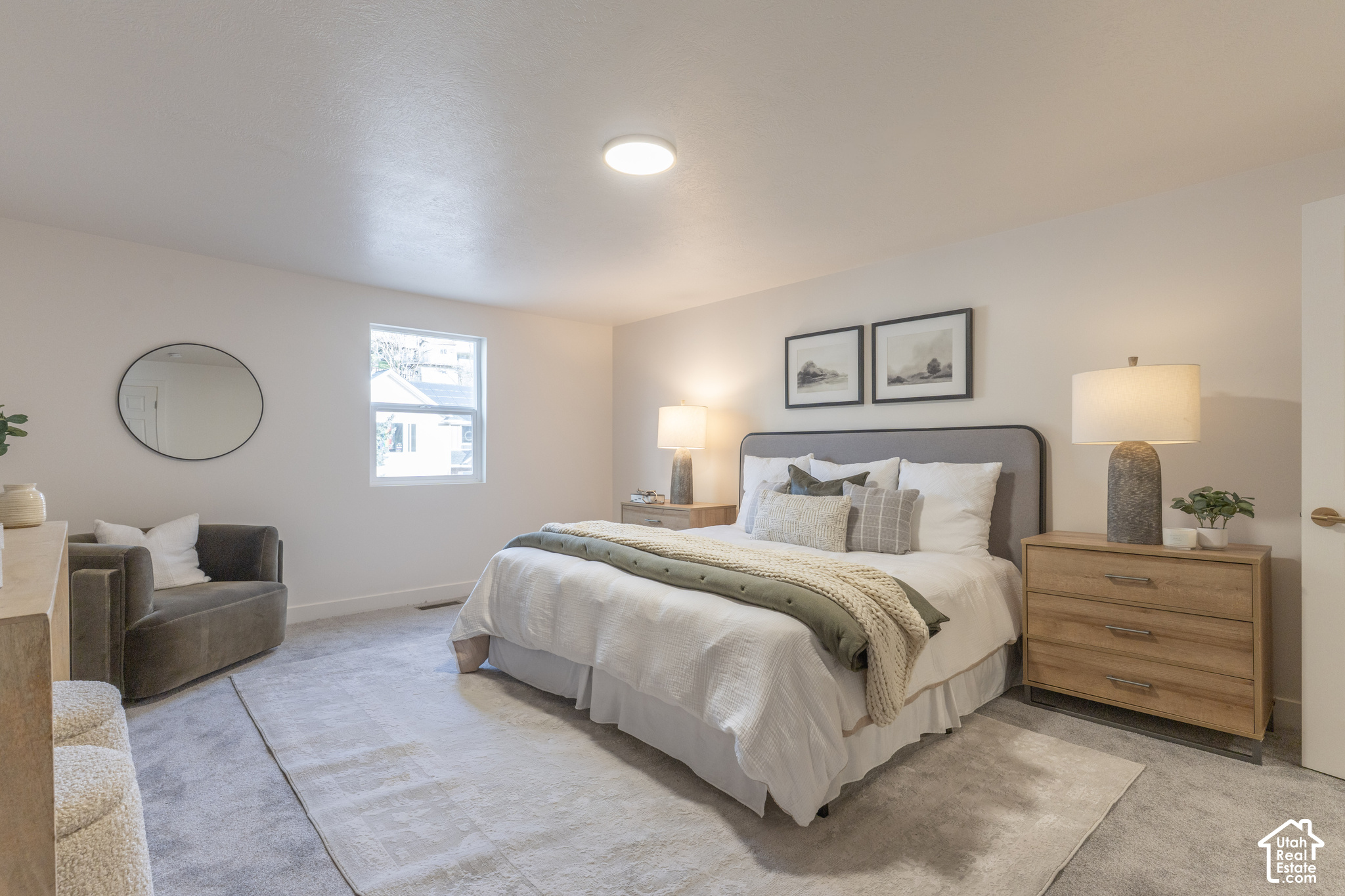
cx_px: 672
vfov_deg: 70.4
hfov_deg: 93.3
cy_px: 448
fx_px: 635
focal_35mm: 17
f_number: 8
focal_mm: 17
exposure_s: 1/20
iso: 400
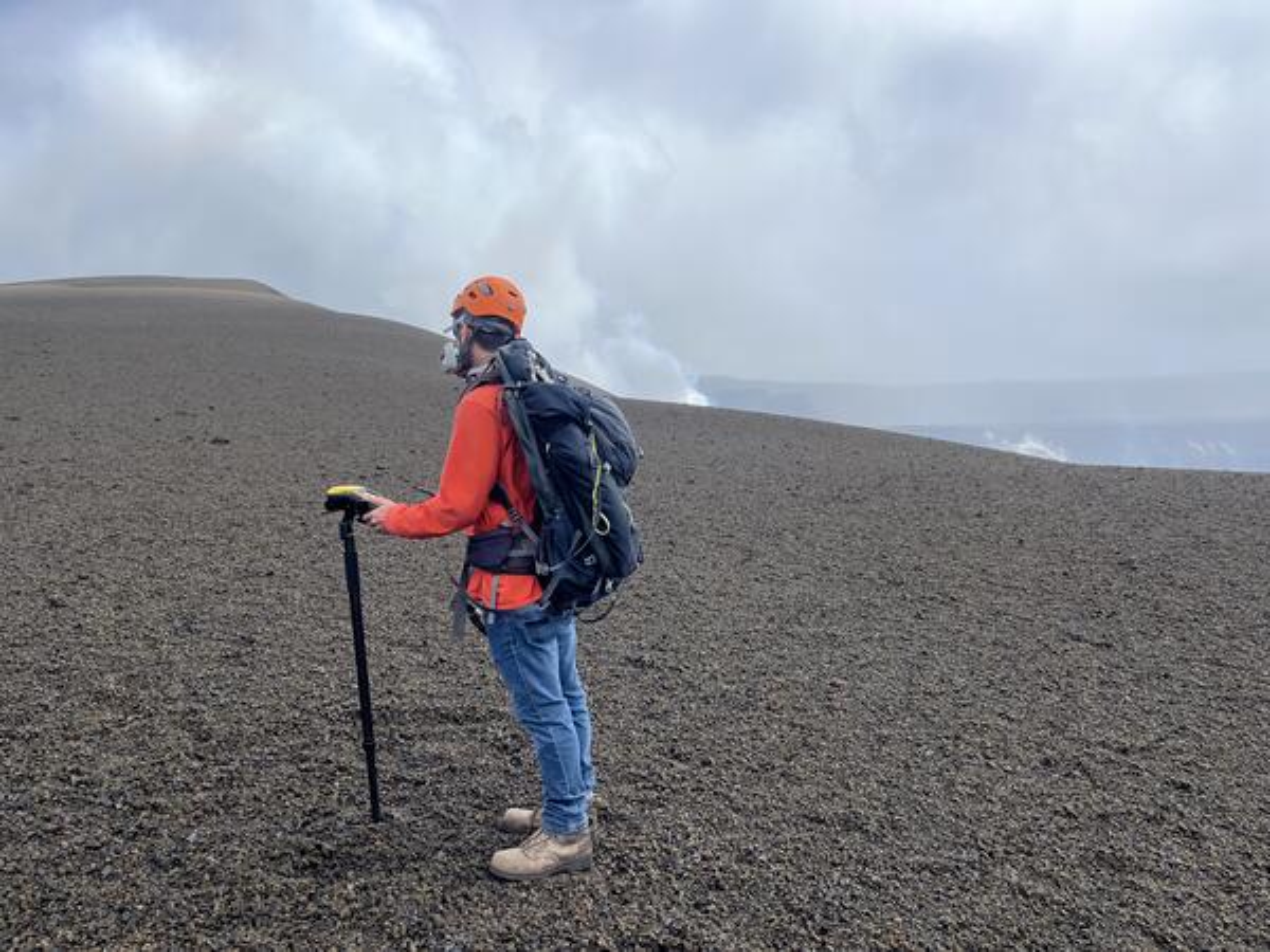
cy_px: 476
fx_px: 954
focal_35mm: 26
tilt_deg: -3.2
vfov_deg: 53.1
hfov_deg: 67.3
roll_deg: +1.5
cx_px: 635
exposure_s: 1/4854
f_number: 1.6
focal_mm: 5.1
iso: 50
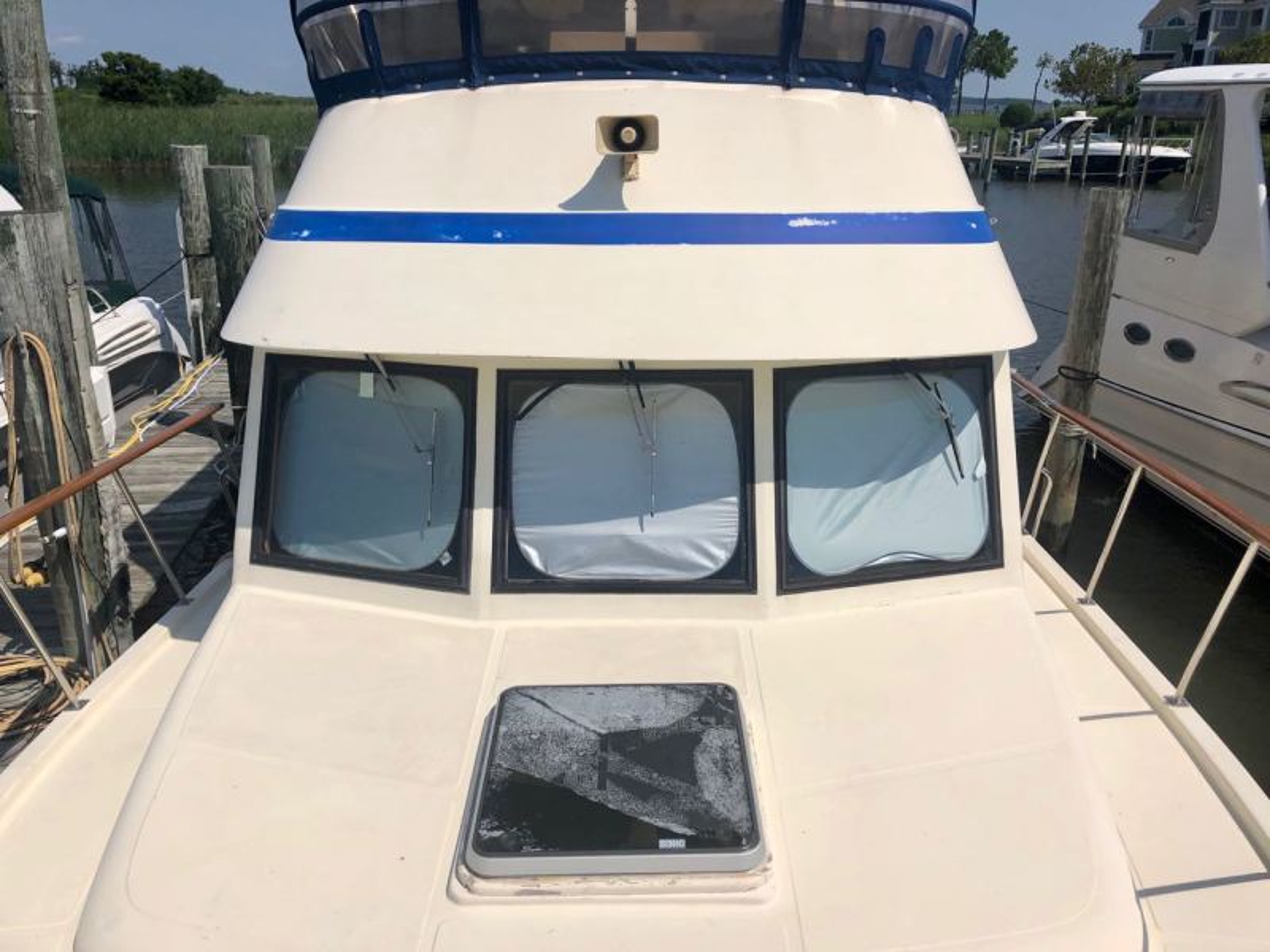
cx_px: 635
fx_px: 1027
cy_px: 476
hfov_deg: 63.4
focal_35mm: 28
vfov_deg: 49.7
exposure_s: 1/8000
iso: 25
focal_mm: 3.99
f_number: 1.8
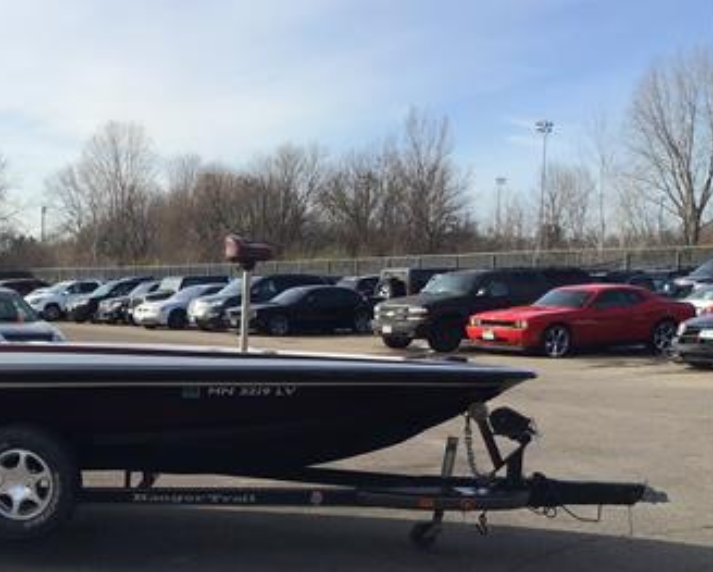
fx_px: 1246
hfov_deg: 30.0
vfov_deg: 25.4
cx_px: 24
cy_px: 450
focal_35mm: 59
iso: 25
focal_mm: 3.3
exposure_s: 1/1087
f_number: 2.4
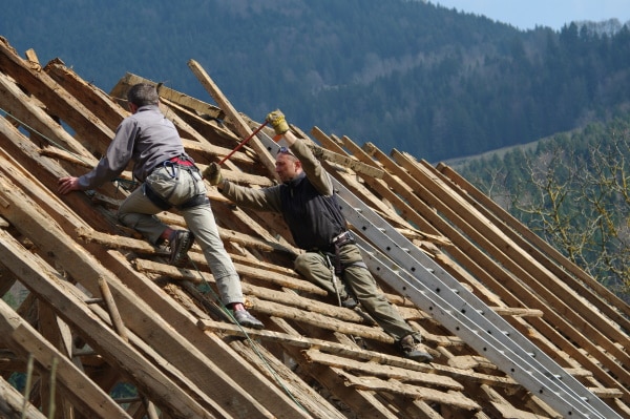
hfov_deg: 14.4
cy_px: 210
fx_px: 2492
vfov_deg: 9.6
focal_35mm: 142
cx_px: 315
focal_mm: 95
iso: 100
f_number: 8
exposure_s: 1/180
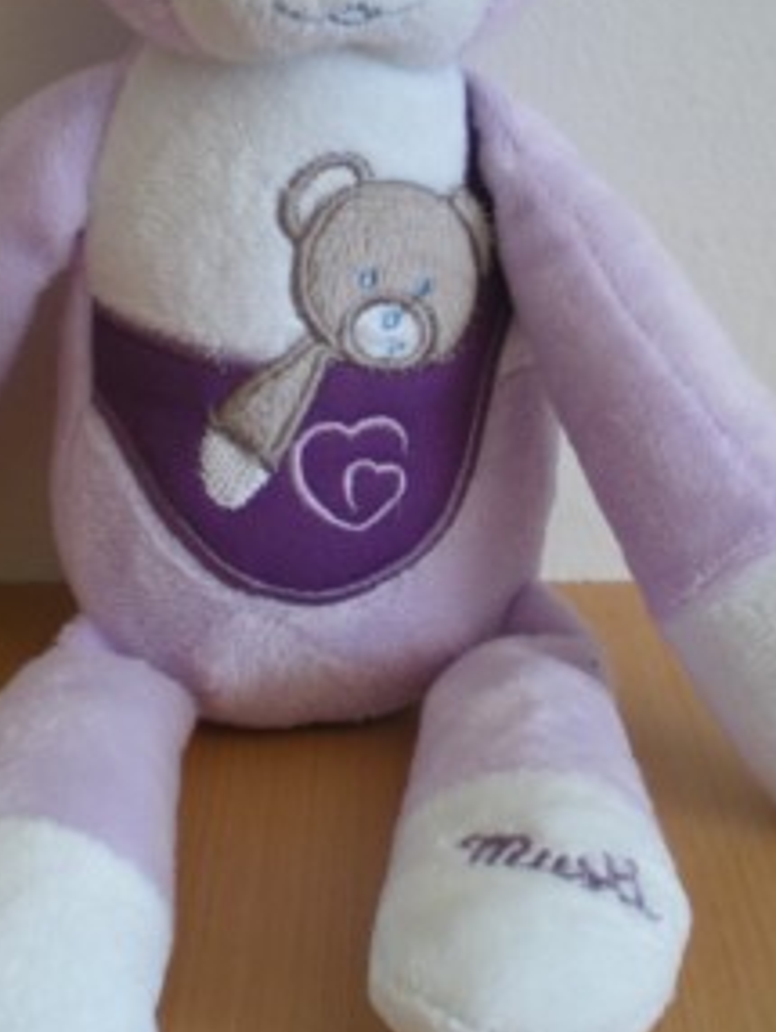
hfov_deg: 21.3
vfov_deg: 28.1
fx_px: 2059
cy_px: 426
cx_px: 357
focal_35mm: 69
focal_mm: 6.3
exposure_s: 1/59.5
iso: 130
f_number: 3.1
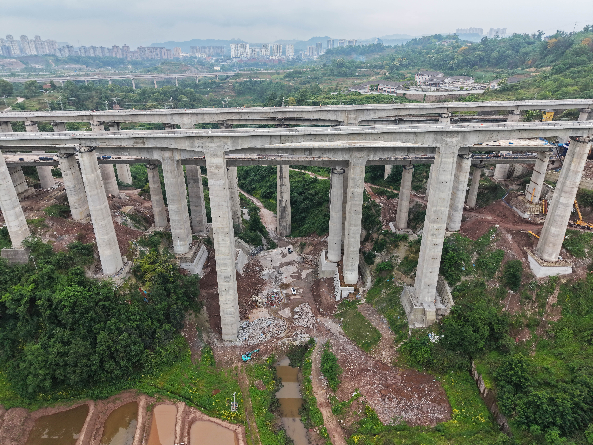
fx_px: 411
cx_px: 296
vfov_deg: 56.8
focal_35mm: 24
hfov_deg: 71.6
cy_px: 222
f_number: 1.8
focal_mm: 8.67
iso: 240
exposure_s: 1/725
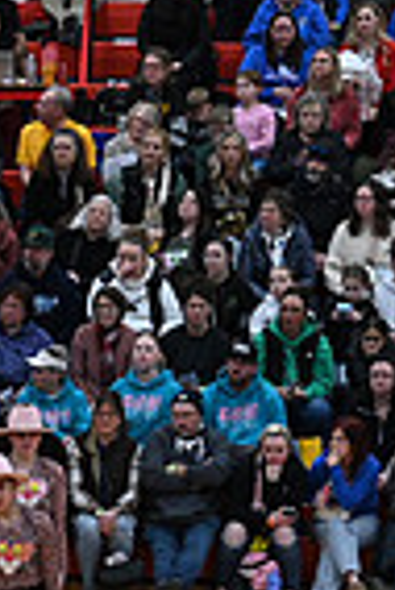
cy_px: 642
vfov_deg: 7.2
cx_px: -802
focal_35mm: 286
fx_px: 4695
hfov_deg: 4.6
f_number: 4
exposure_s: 1/400
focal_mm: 70
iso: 4000
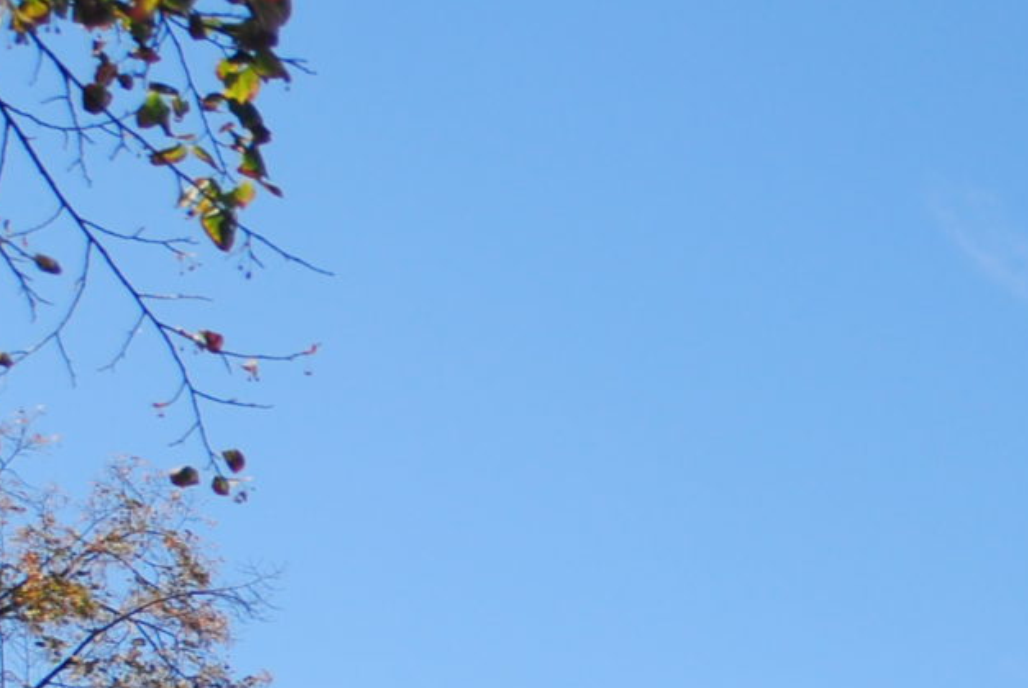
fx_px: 4204
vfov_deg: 9.3
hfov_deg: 13.3
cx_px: 1471
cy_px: 811
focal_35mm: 147
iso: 100
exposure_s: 1/400
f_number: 4.5
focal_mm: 24
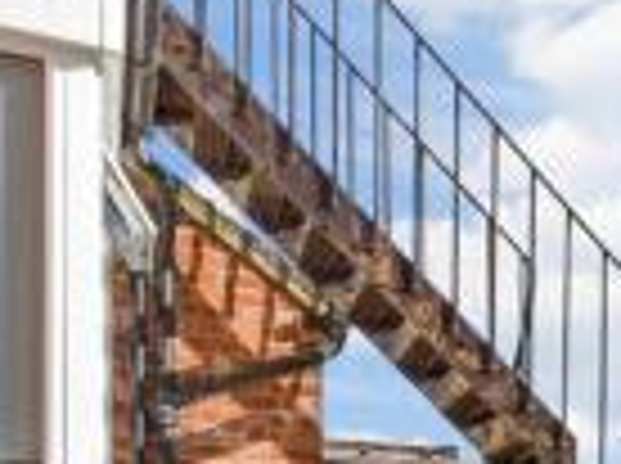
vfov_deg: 18.4
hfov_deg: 22.2
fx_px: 1307
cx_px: 925
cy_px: 646
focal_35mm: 73
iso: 200
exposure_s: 1/400
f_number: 8
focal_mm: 15
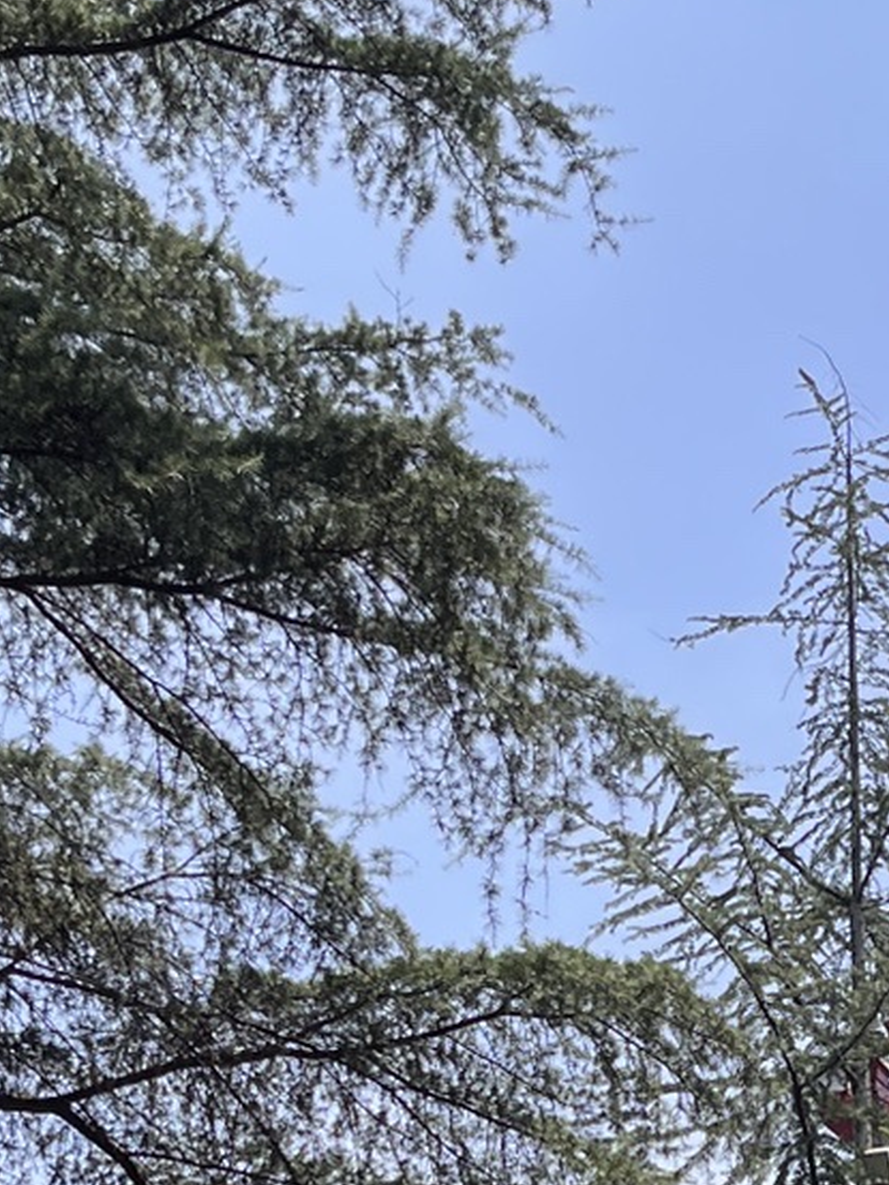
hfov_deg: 15.6
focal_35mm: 94
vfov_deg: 20.5
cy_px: 1011
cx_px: 763
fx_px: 3218
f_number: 1.6
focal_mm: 5.1
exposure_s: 1/3215
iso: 50
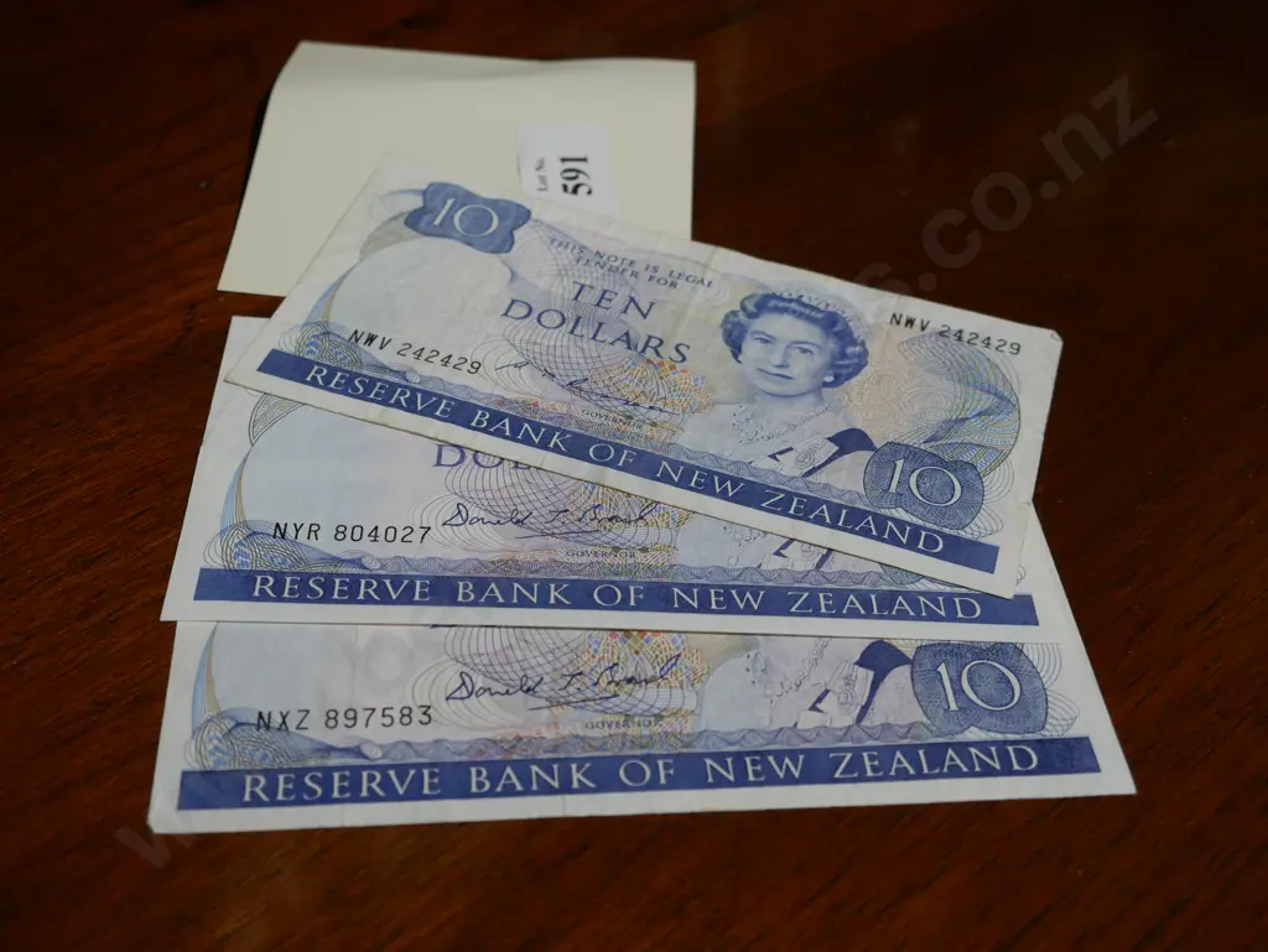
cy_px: 476
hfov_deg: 44.8
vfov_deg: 34.4
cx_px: 634
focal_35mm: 42
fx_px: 1539
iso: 250
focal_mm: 21
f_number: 5
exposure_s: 1/60
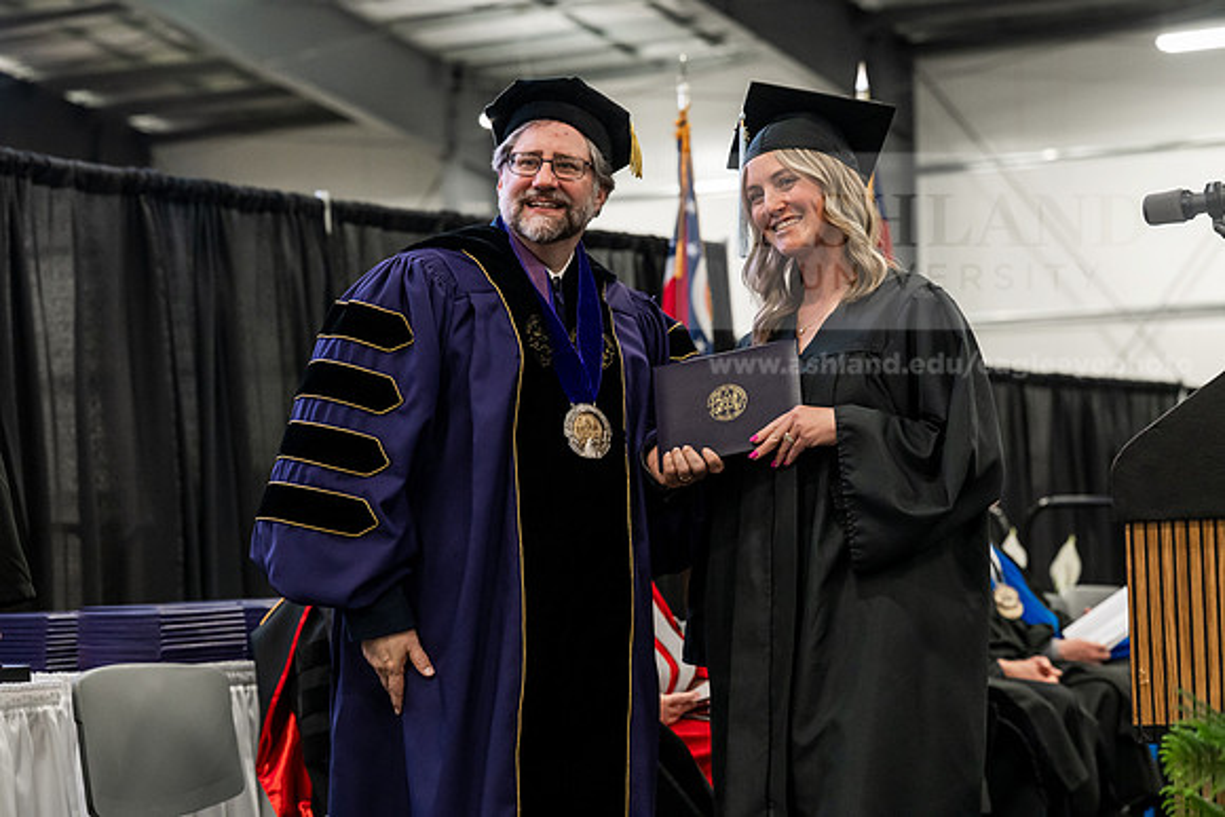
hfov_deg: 23.6
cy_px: 408
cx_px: 612
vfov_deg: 15.9
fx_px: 2927
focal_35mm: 86
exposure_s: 1/200
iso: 4000
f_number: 4.5
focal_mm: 86
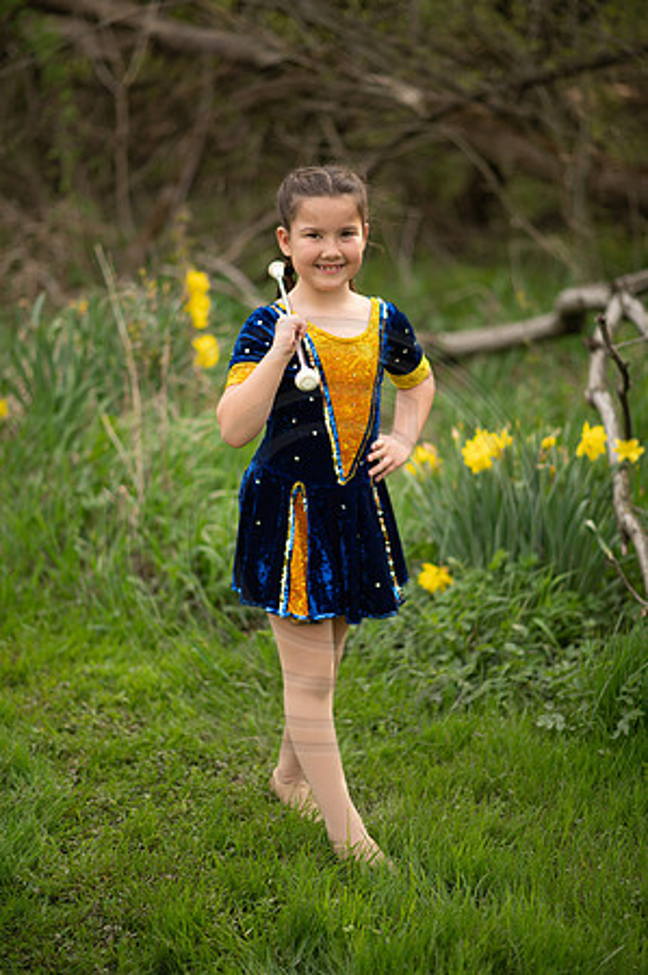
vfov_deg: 23.9
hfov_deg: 16.0
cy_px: 488
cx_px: 324
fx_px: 2300
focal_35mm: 85
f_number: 1.8
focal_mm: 85
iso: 100
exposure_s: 1/500
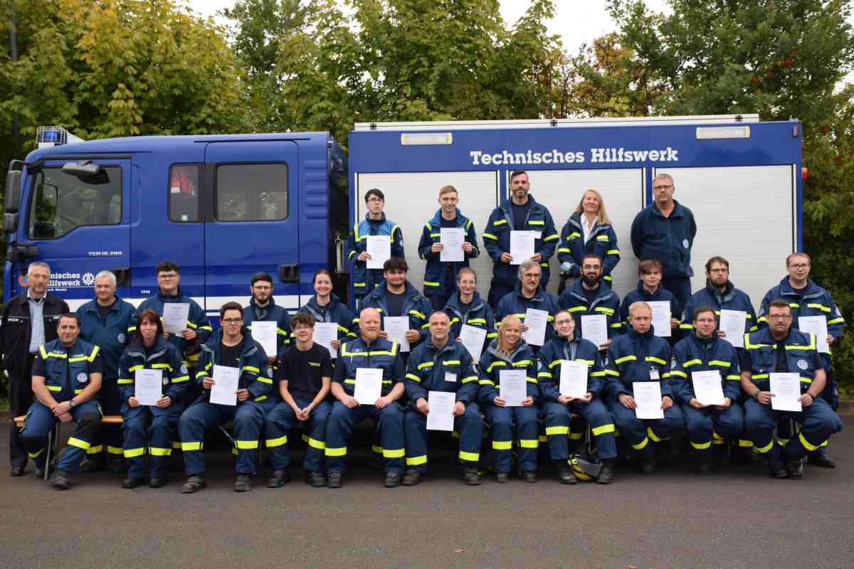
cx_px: 427
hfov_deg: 43.6
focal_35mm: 45
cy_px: 284
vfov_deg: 29.9
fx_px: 1067
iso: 400
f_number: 6.3
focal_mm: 30
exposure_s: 1/160
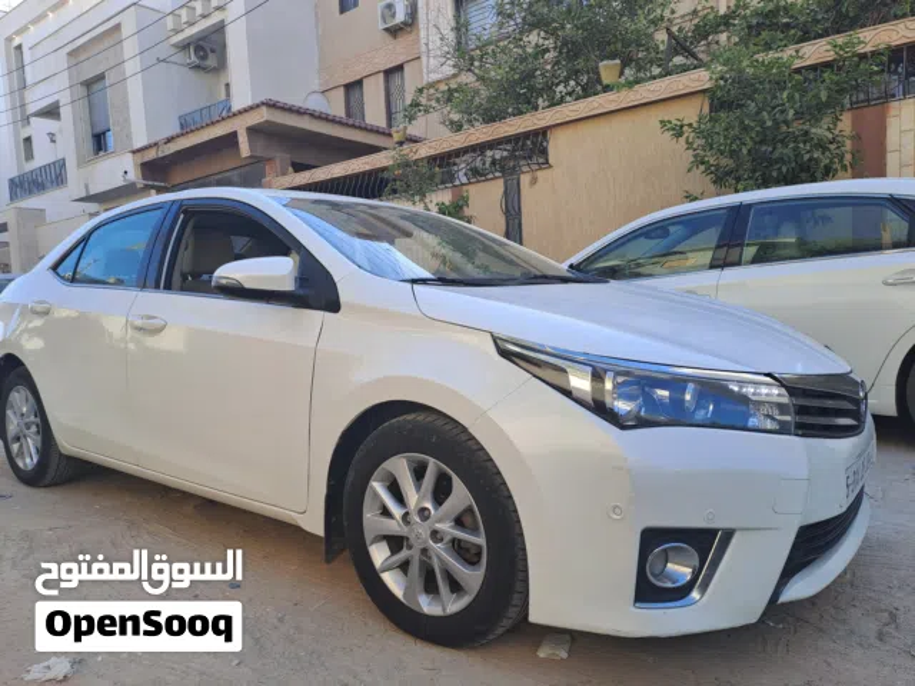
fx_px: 661
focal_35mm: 25
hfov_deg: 69.4
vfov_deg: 54.9
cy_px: 343
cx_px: 458
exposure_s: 1/292
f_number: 1.8
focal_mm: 4.65
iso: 32
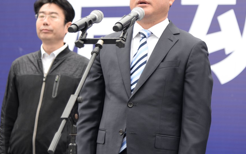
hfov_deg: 14.2
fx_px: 985
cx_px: 148
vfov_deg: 8.9
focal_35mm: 147
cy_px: 51
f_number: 4
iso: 100
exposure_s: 1/25
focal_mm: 78
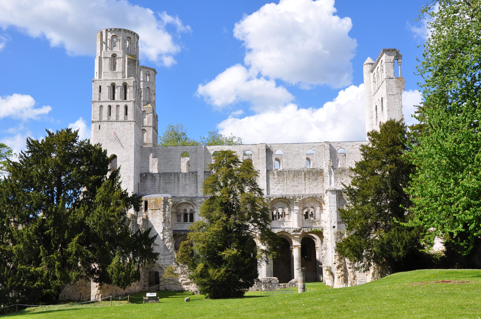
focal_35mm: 45
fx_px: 600
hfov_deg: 43.7
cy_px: 160
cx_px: 240
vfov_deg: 29.8
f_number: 10
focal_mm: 30
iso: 200
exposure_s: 1/320
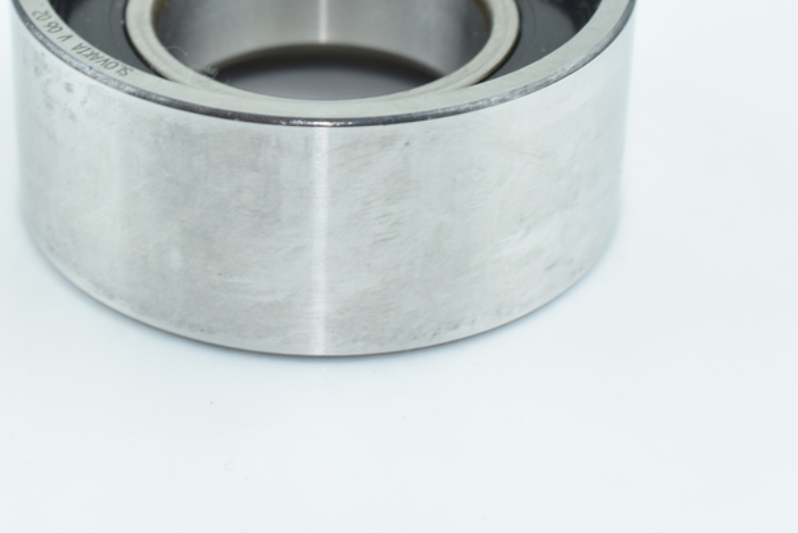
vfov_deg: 13.4
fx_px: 2262
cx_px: 313
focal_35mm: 102
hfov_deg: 20.0
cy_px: 90
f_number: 11
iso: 250
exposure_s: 1/60
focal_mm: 40
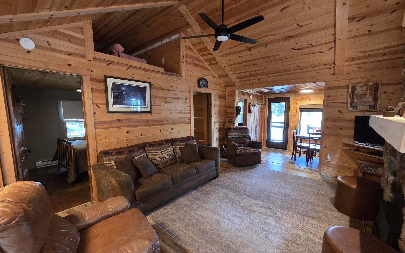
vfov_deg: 78.6
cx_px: 204
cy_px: 134
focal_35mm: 14
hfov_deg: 105.3
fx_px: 155
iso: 1000
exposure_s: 1/60
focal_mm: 2.2
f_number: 2.2
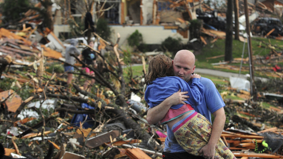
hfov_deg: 16.0
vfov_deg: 9.1
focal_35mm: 134
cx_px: 159
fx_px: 1006
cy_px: 89
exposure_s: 1/125
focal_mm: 70
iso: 1000
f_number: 3.2
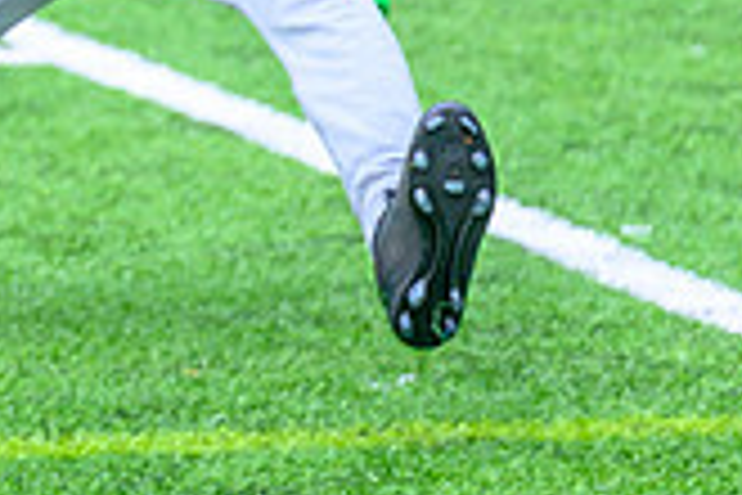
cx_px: -542
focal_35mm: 371
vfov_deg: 3.7
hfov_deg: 5.5
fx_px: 7646
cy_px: -113
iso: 280
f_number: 2.8
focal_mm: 70
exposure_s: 1/2000
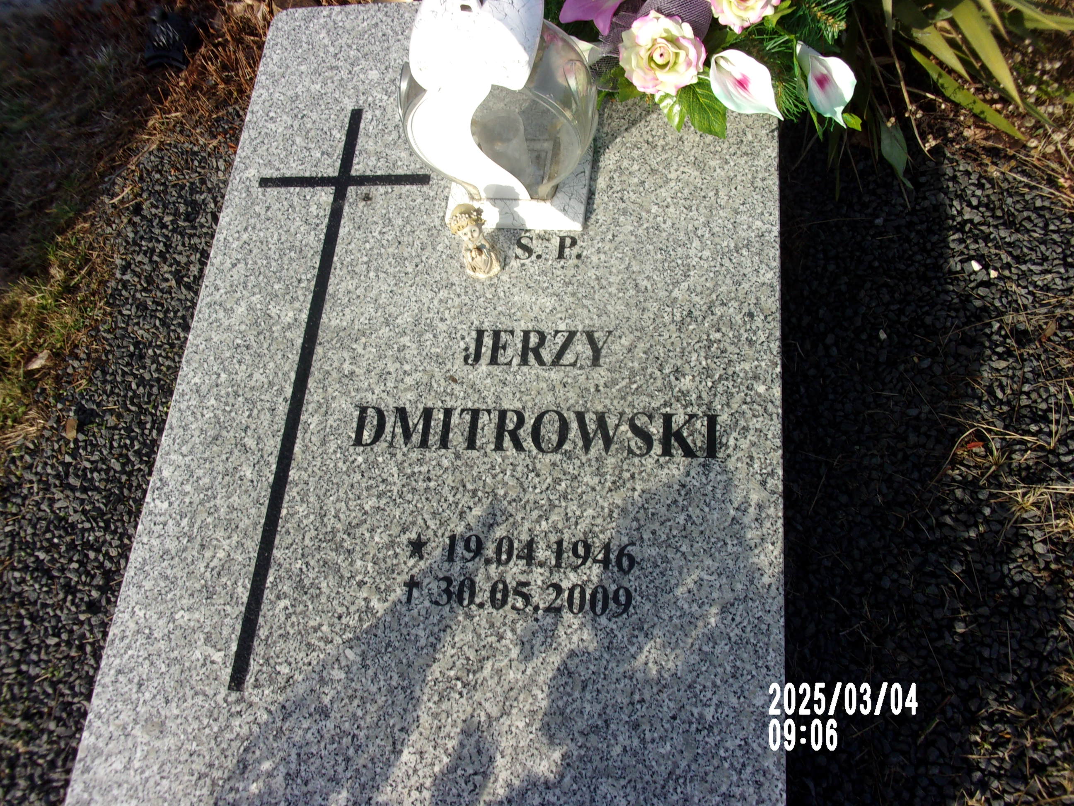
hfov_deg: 63.4
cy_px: 403
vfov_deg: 49.7
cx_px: 537
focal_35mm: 28
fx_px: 869
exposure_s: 1/70
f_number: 10.8
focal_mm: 5.1
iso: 80
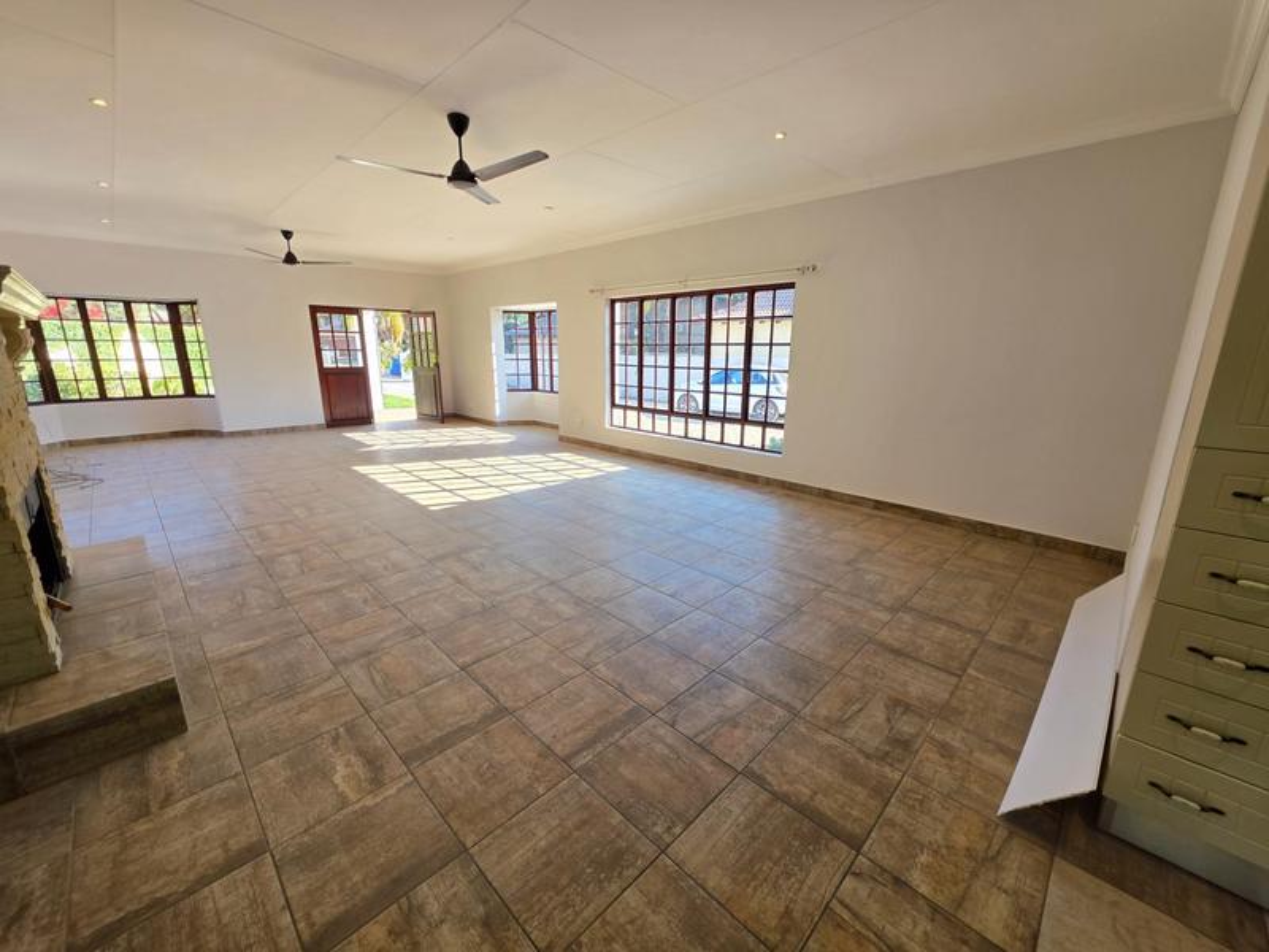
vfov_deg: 89.9
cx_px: 634
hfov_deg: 106.2
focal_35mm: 13
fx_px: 477
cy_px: 476
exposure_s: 1/100
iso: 20
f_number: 1.9
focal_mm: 2.2
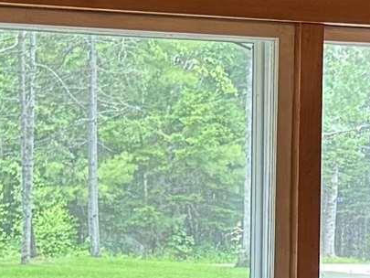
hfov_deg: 10.8
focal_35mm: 182
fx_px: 1946
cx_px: 376
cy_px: 292
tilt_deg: -3.6
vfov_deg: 8.1
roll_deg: -1.1
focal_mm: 6.76
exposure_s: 1/60
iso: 250
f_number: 1.78
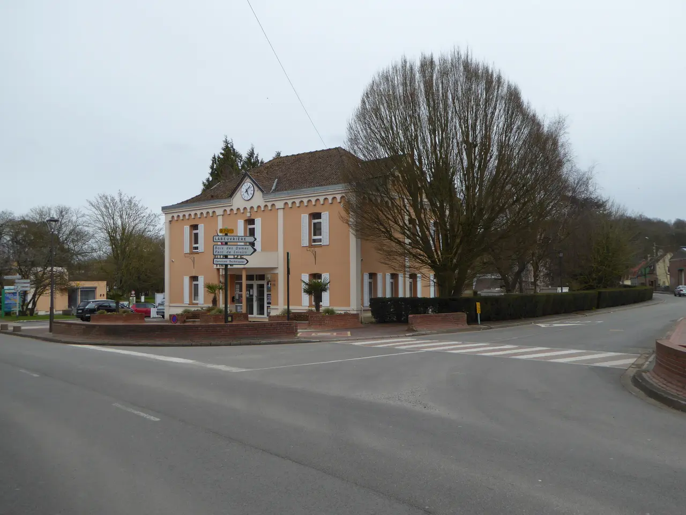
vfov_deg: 45.4
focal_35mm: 31
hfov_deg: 58.4
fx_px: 614
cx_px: 343
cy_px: 258
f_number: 3.5
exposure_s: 1/400
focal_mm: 5.4
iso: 100
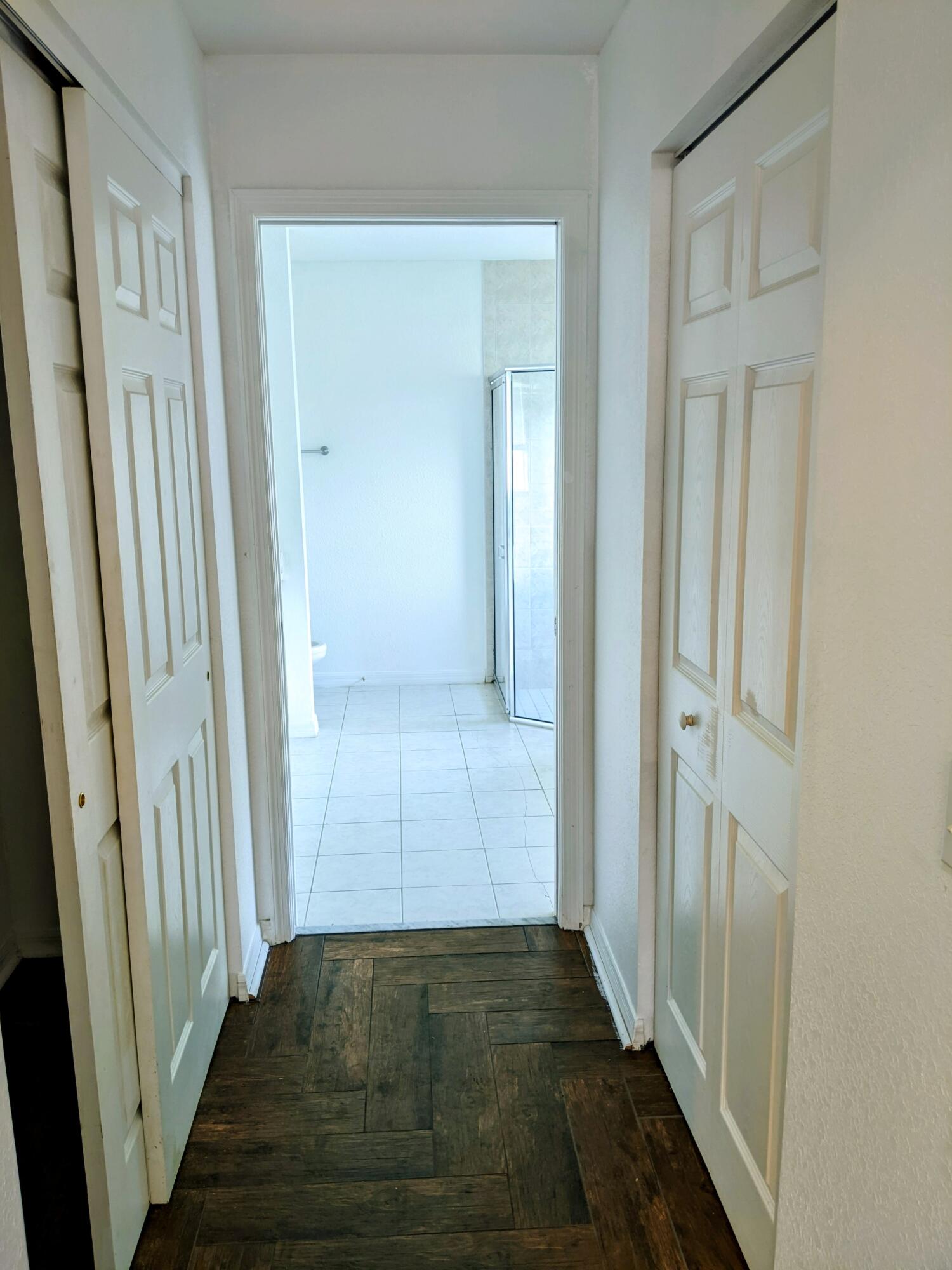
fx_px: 990
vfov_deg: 65.3
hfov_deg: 51.4
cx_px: 476
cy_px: 635
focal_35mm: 27
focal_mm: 4.44
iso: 61
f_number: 1.8
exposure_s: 1/40
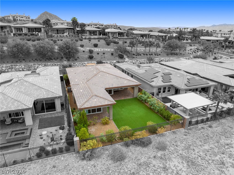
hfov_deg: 71.6
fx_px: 162
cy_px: 88
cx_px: 117
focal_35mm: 24
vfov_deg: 56.7
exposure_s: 1/640
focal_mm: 12.29
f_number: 2.8
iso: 110
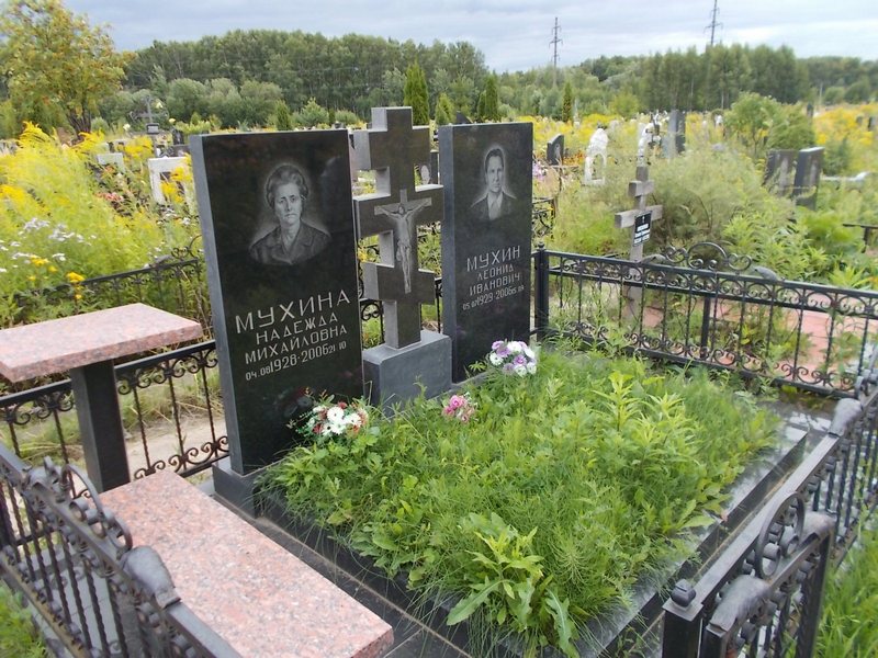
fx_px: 659
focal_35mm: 26
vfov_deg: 53.1
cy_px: 329
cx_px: 439
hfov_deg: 67.3
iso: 80
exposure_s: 1/200
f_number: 3.2
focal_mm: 4.6
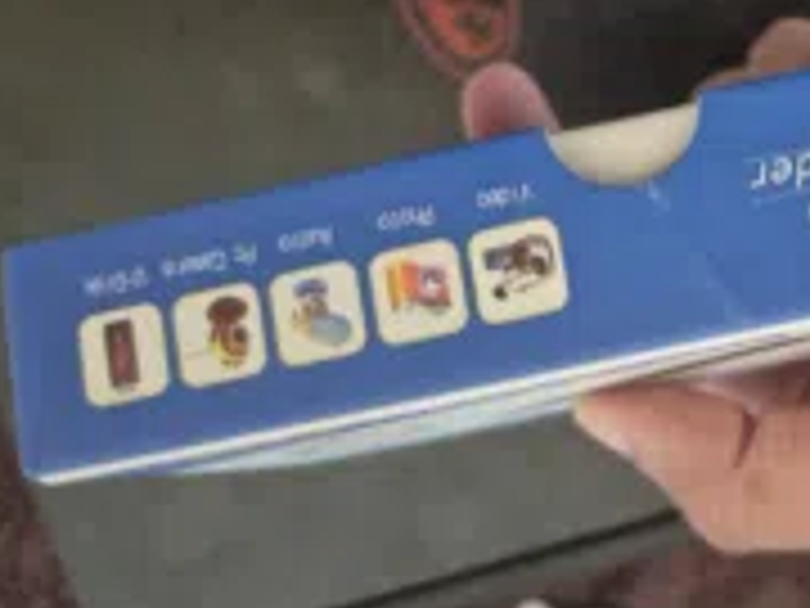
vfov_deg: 28.2
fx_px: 1193
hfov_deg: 35.1
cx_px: 742
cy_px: 153
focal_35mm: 51
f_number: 1.8
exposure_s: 1/25
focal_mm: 5.4
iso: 1600
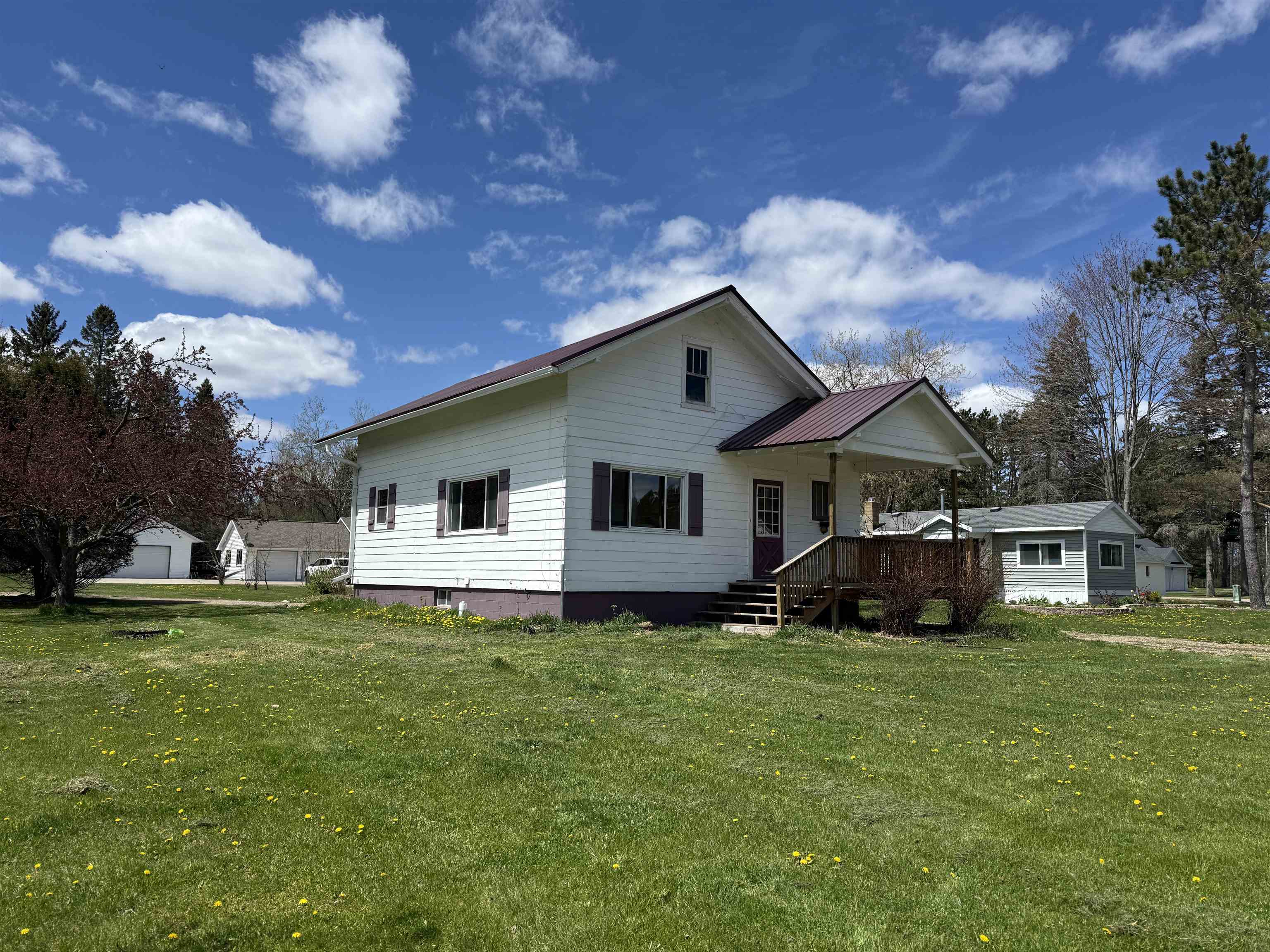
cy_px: 476
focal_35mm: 24
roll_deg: -1.0
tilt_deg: +8.4
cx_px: 635
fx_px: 881
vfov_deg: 56.8
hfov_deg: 71.6
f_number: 1.78
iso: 80
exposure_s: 1/5714
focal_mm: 6.76
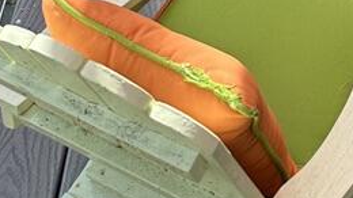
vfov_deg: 8.6
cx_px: 464
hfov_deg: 19.1
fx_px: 964
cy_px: -481
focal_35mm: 103
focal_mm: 6.86
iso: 80
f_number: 1.78
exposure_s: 1/667
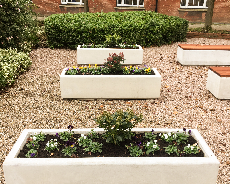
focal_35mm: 38
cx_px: 116
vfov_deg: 39.1
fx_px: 259
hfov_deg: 47.9
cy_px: 100
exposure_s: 1/146
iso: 25
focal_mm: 4.15
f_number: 2.2
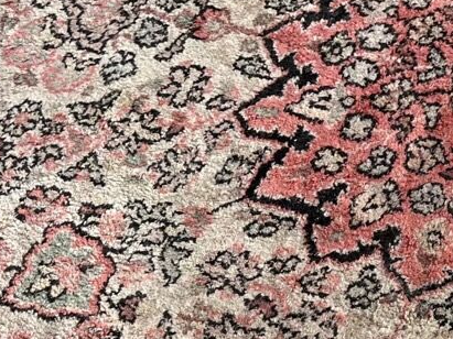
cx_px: 565
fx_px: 1060
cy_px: 324
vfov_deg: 17.8
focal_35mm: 81
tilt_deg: -62.9
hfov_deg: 22.0
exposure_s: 1/4149
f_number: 1.6
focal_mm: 5.1
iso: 50
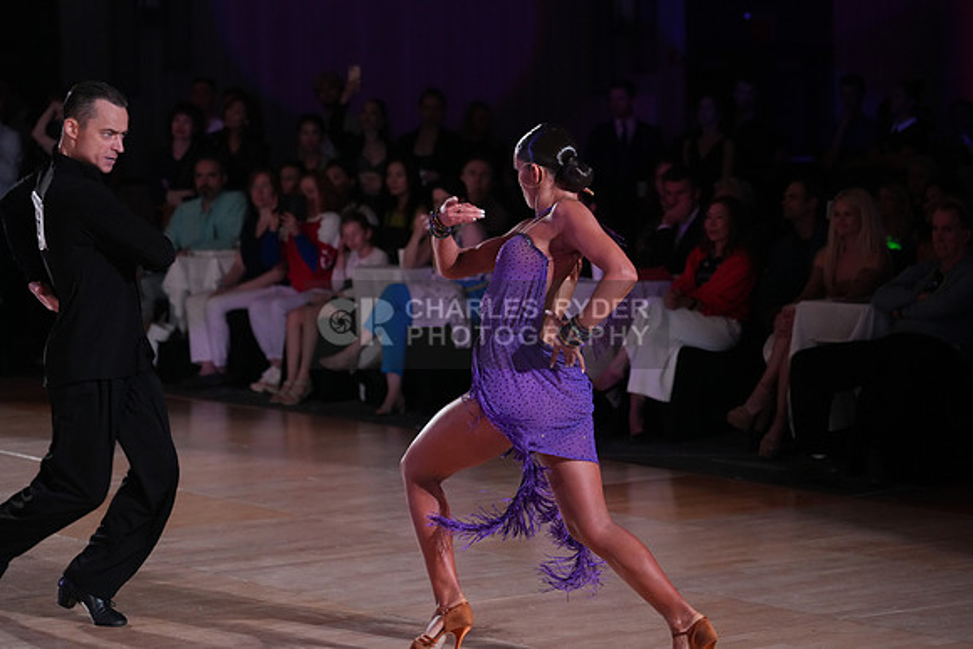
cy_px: 324
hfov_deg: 19.5
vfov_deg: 13.0
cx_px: 486
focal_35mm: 105
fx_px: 2838
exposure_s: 1/500
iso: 4000
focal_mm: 105
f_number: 4
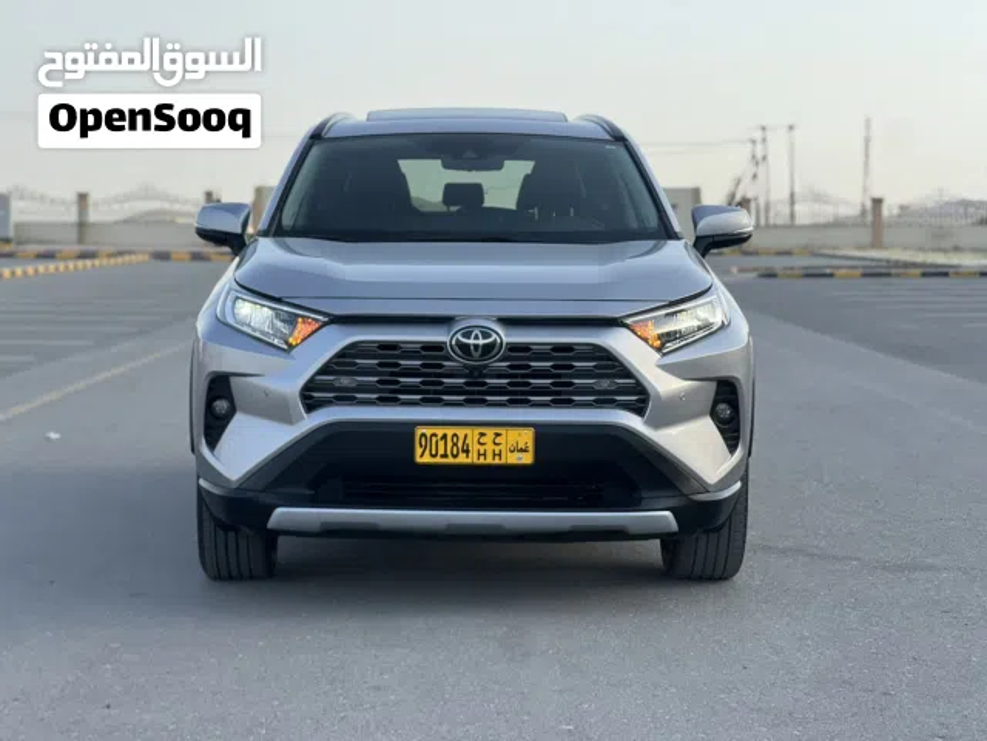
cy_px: 370
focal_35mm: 77
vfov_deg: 19.1
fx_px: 2195
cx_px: 494
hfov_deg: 25.3
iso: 20
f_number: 2.8
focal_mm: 9
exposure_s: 1/147
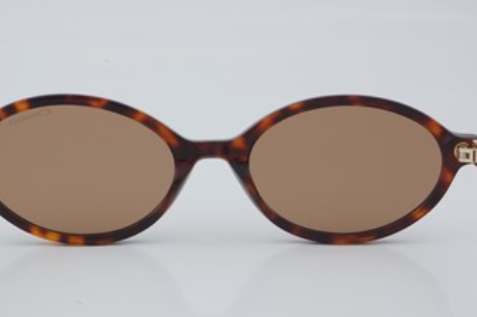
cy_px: 166
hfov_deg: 20.9
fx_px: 1292
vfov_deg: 14.0
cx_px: 210
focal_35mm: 98
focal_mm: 55
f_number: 29
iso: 100
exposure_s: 1/4
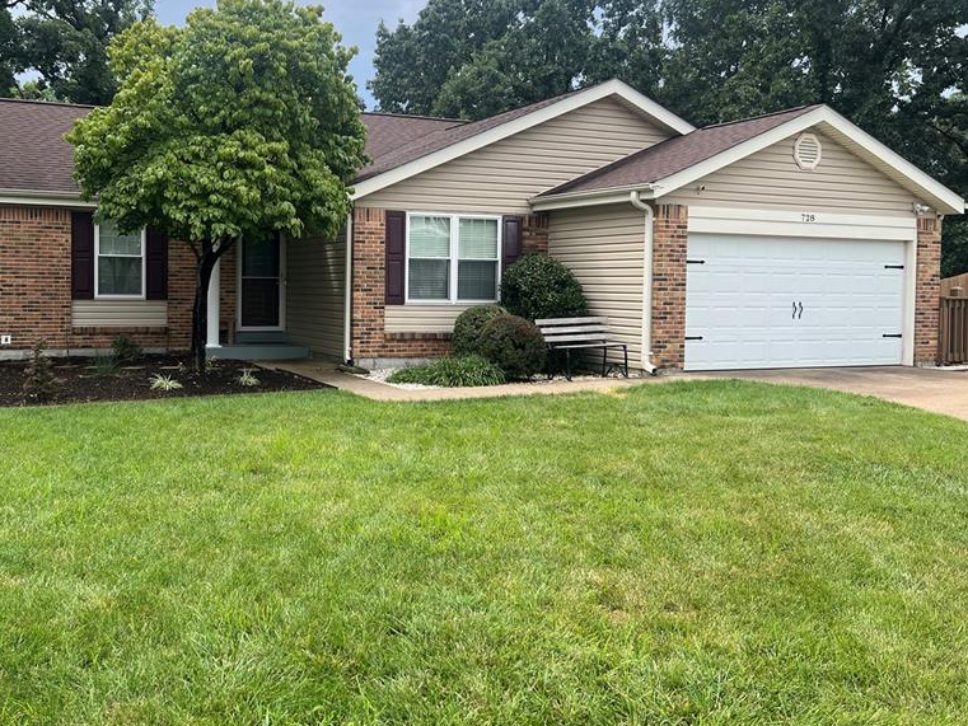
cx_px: 343
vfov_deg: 40.6
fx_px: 979
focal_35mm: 35
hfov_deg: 51.9
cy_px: 306
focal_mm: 5.7
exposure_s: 1/1669
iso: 50
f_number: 1.5
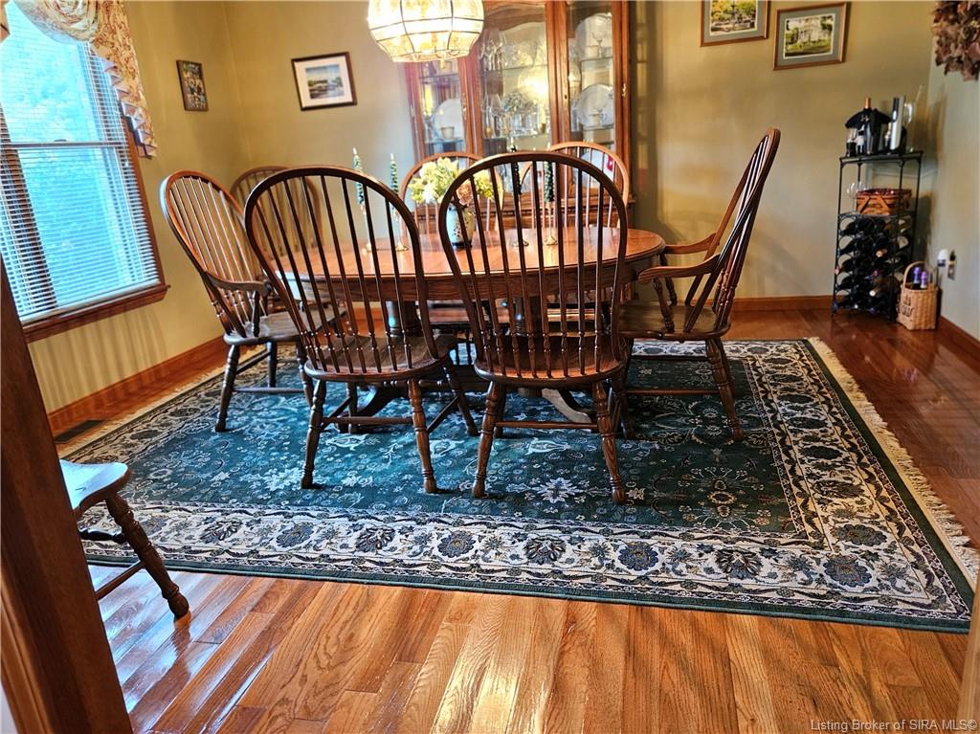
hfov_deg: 74.0
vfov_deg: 58.8
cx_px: 490
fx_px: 651
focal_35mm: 23
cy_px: 367
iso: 500
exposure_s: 1/30
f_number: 1.8
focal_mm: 5.4
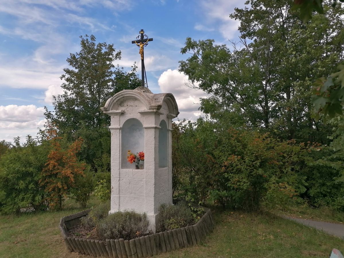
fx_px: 268
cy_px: 129
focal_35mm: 27
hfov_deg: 65.3
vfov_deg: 51.4
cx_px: 172
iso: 50
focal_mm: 4.75
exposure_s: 1/1242
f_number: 1.8
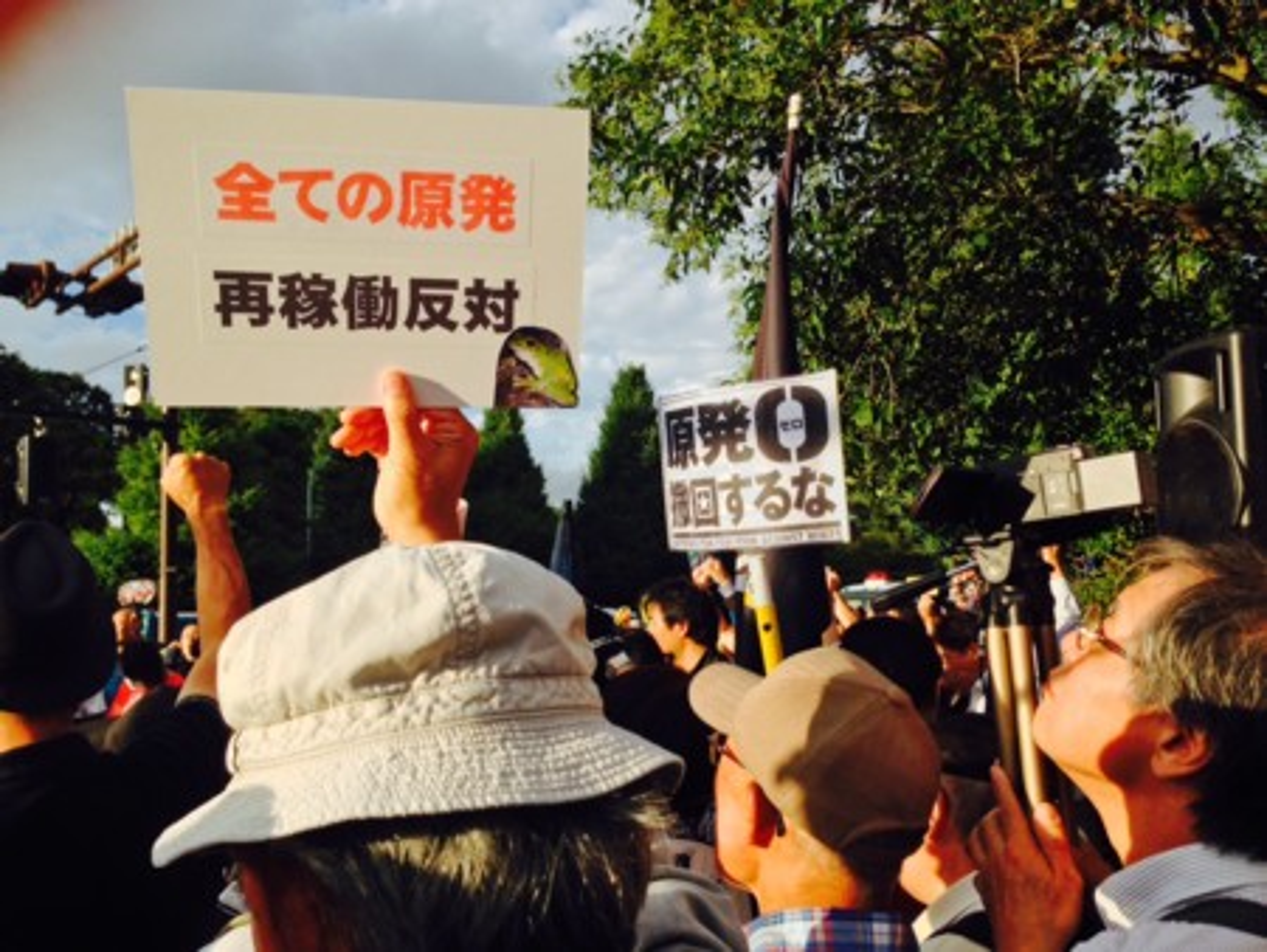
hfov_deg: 55.3
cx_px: 634
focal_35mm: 33
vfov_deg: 43.0
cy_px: 476
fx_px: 1208
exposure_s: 1/834
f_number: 2.4
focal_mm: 4.12
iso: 50
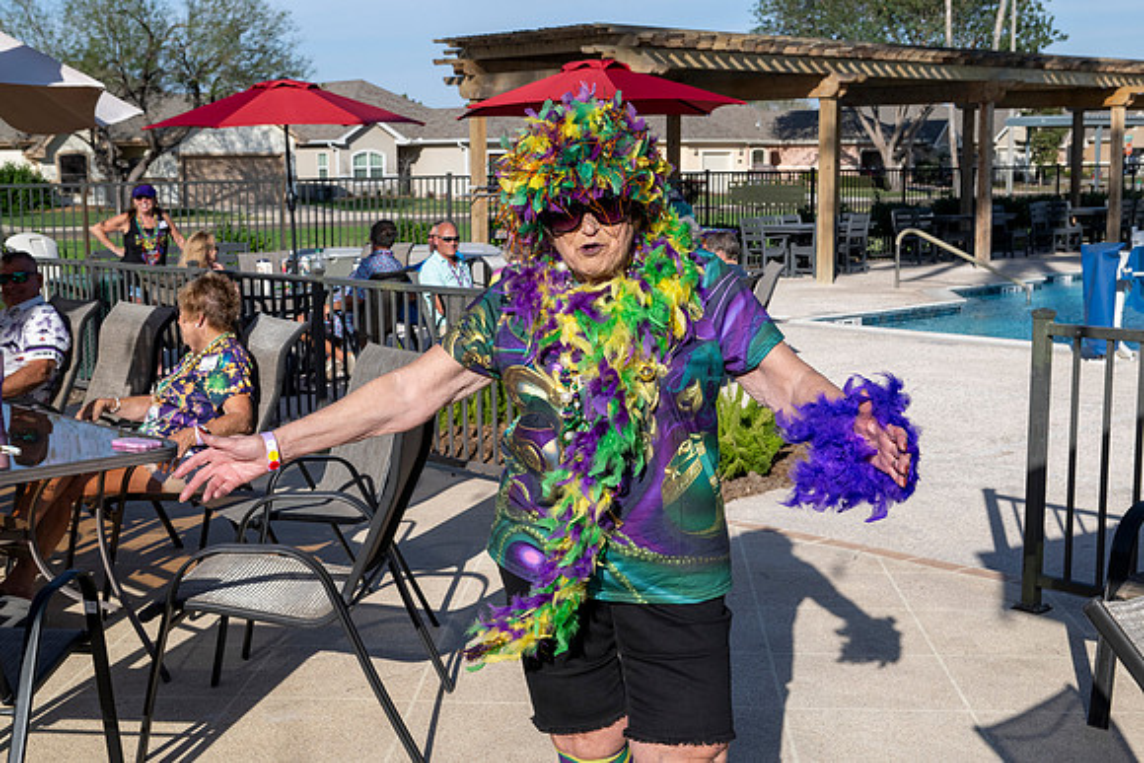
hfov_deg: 41.1
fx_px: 1526
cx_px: 572
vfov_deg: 28.1
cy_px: 382
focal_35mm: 48
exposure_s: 1/1250
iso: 640
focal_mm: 48
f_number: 10
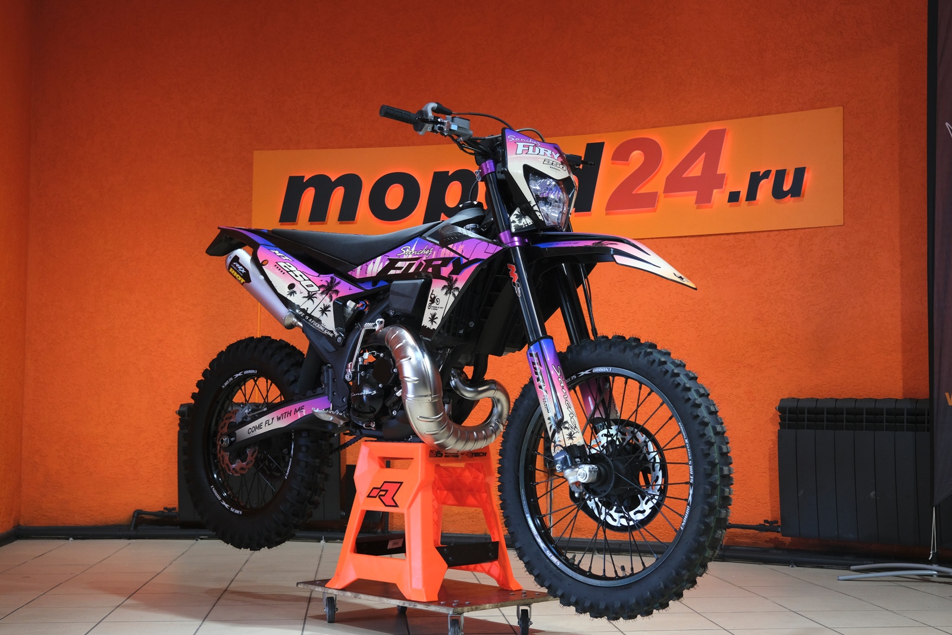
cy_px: 318
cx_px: 476
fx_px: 1164
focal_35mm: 44
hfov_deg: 44.5
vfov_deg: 30.5
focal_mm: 29.2
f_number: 4
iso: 1250
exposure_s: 1/100
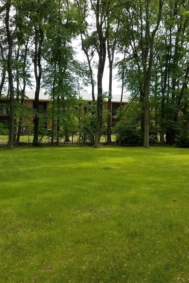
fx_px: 291
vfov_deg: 51.9
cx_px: 88
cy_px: 138
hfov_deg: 35.9
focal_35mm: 37
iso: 40
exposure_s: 1/458
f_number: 1.7
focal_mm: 4.2
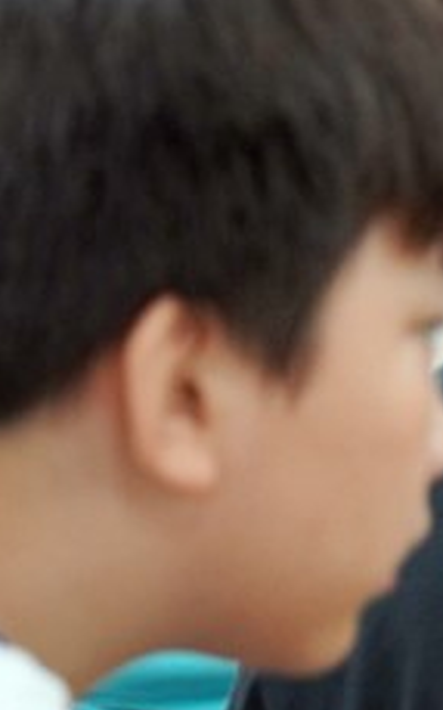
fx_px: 11172
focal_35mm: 578
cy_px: -90
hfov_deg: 2.3
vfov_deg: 3.6
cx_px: 1143
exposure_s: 1/160
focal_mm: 144
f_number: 4
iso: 2000
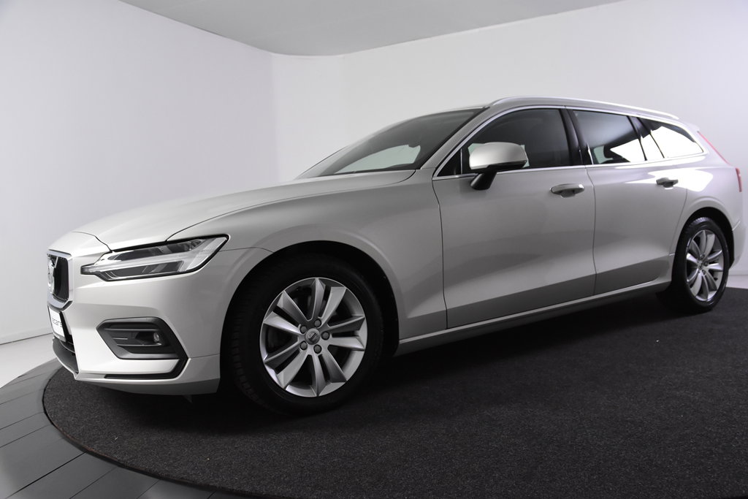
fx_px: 623
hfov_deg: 61.9
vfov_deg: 43.6
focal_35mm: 30
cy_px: 250
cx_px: 374
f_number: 5
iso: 1600
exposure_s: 1/100
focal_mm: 20
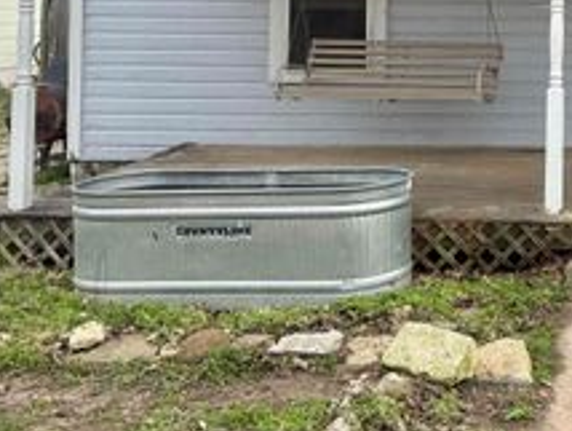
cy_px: -41
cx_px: 620
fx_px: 926
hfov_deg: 30.8
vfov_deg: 24.4
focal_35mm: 56
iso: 100
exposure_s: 1/1618
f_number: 1.78
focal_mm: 6.76
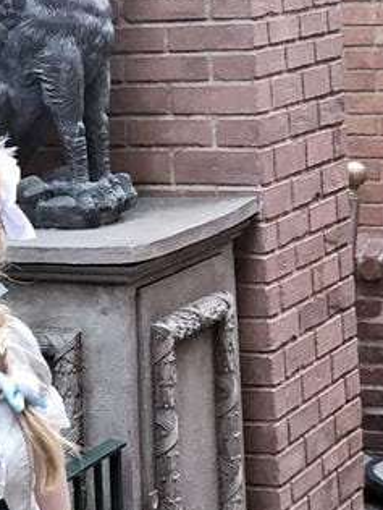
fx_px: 2091
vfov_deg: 13.7
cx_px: -121
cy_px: -10
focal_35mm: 142
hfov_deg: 10.2
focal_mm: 3.99
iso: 40
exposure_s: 1/20
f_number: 1.8
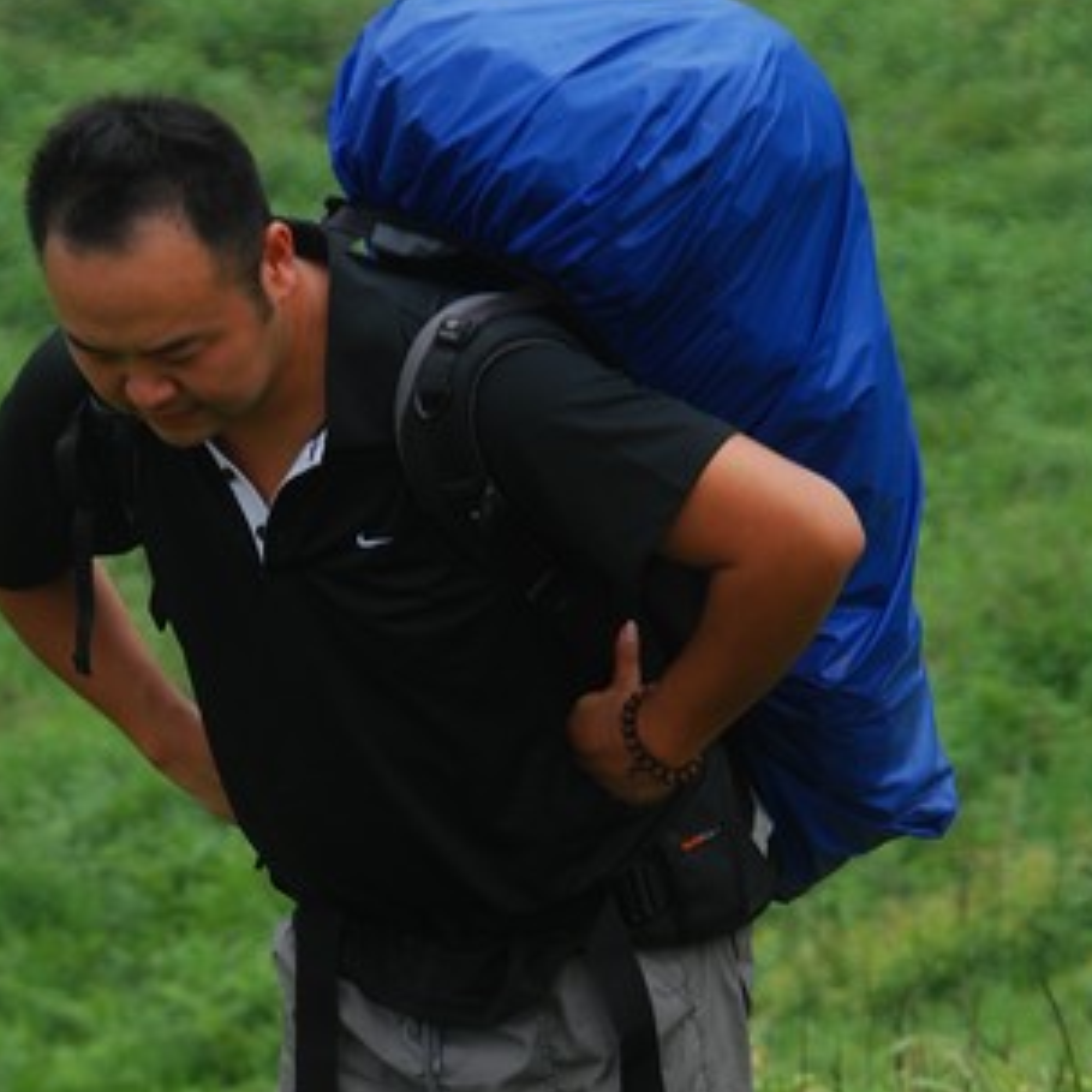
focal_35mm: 350
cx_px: 452
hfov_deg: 5.0
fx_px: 12492
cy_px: 836
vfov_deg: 5.0
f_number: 9
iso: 100
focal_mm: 116
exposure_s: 1/125
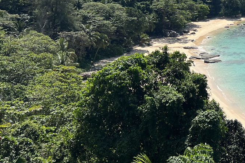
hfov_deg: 27.4
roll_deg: +1.0
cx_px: 291
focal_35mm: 65
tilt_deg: -6.9
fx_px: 442
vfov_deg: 20.4
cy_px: 9
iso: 50
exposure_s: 1/8696
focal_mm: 5.7
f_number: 1.5
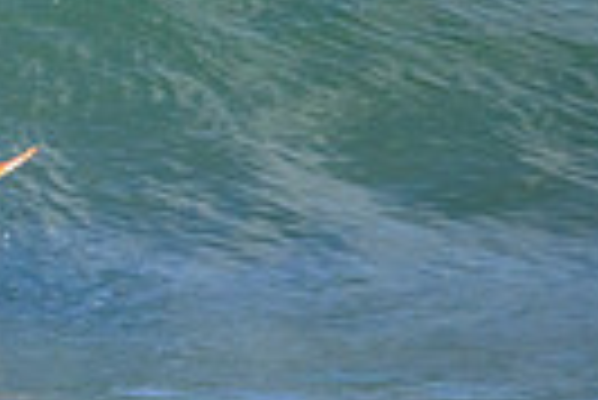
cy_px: -187
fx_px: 58152
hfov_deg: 0.6
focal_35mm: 3497
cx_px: -477
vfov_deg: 0.4
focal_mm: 800
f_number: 11
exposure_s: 1/1600
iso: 2000
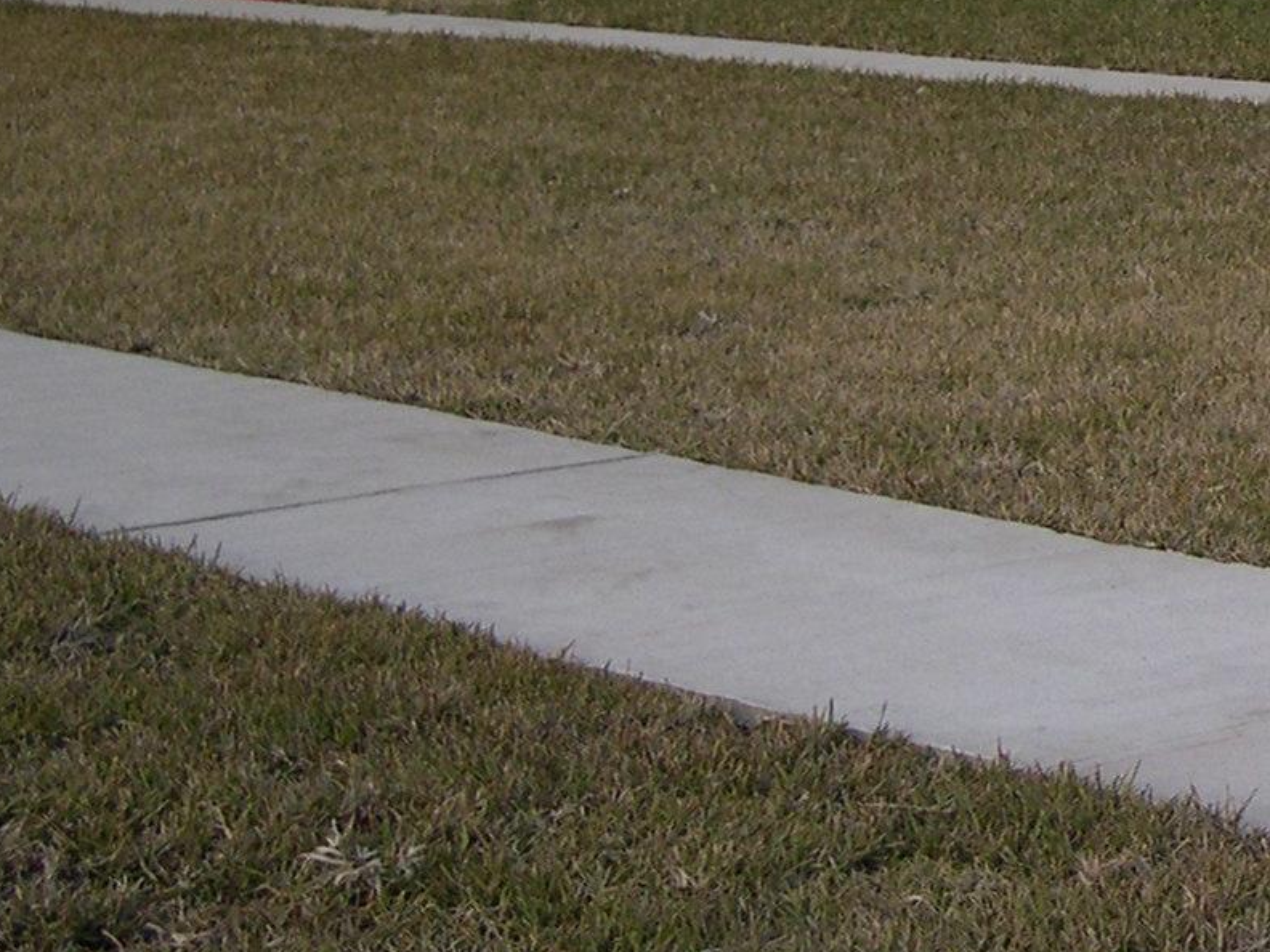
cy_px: 48
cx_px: 1581
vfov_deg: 13.4
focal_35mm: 109
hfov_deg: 17.1
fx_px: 3999
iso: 100
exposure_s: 1/409
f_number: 2.8
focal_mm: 8
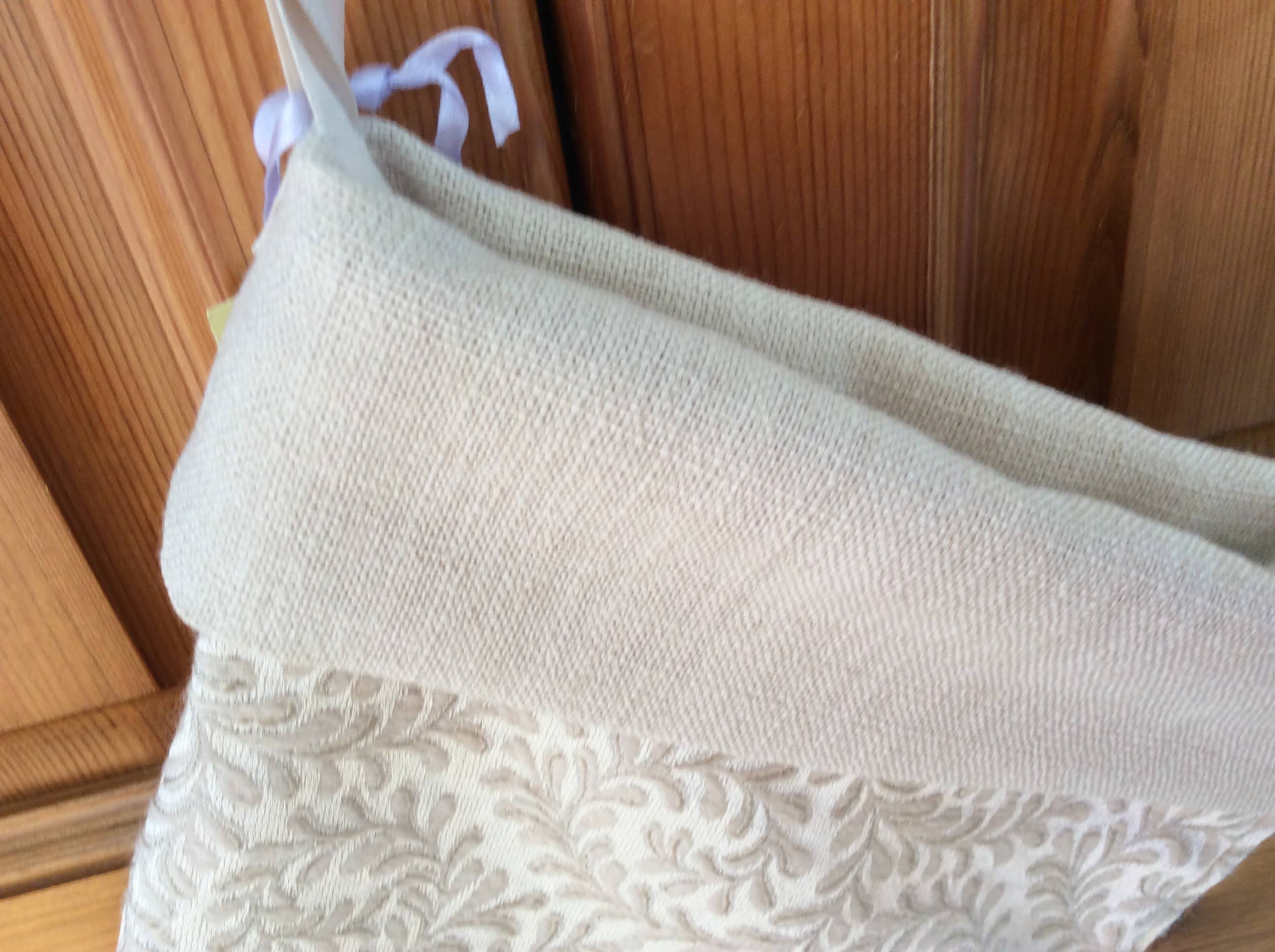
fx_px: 1177
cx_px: 638
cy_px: 476
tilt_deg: -36.1
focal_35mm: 32
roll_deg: +9.6
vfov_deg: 44.1
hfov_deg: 56.9
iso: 50
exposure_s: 1/25
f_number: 2.4
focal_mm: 3.3
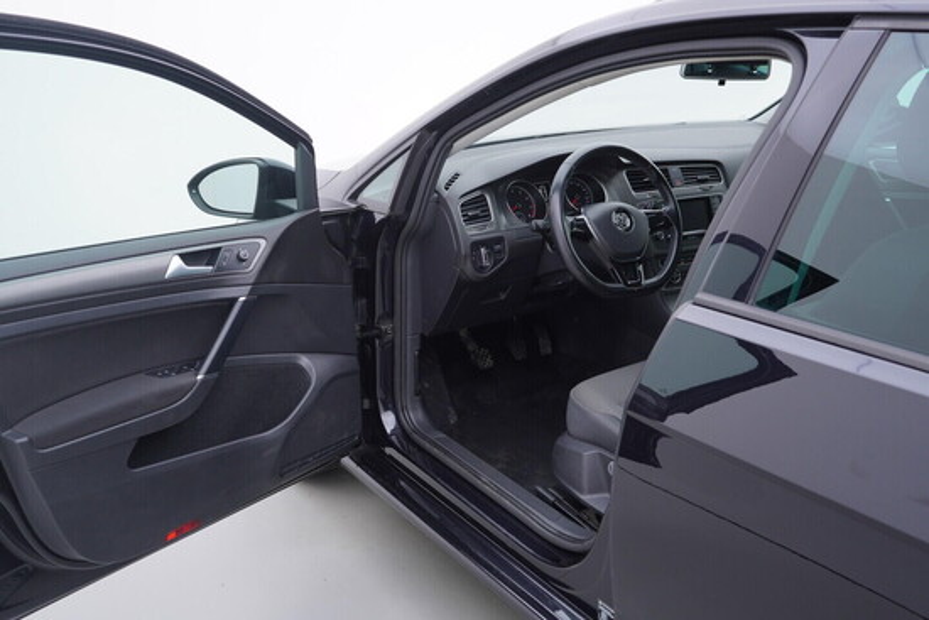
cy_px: 310
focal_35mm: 36
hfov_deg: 53.1
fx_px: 929
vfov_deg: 36.9
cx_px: 464
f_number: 3.2
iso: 125
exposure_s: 1/50
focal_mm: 24
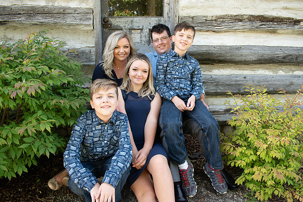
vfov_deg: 48.0
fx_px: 227
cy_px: 101
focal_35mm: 27
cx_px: 152
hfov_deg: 67.4
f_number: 5.6
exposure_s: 1/125
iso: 400
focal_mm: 18
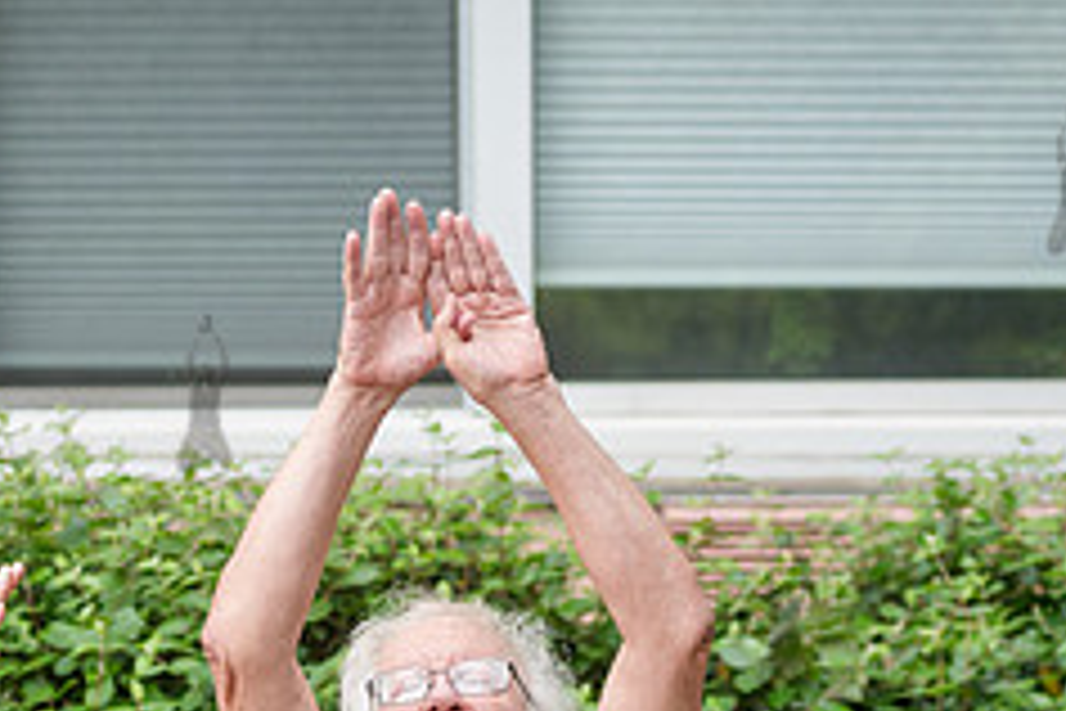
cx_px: 202
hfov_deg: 6.6
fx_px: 9179
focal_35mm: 310
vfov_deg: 4.4
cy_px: 826
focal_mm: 125
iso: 400
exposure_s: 1/400
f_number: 4.5
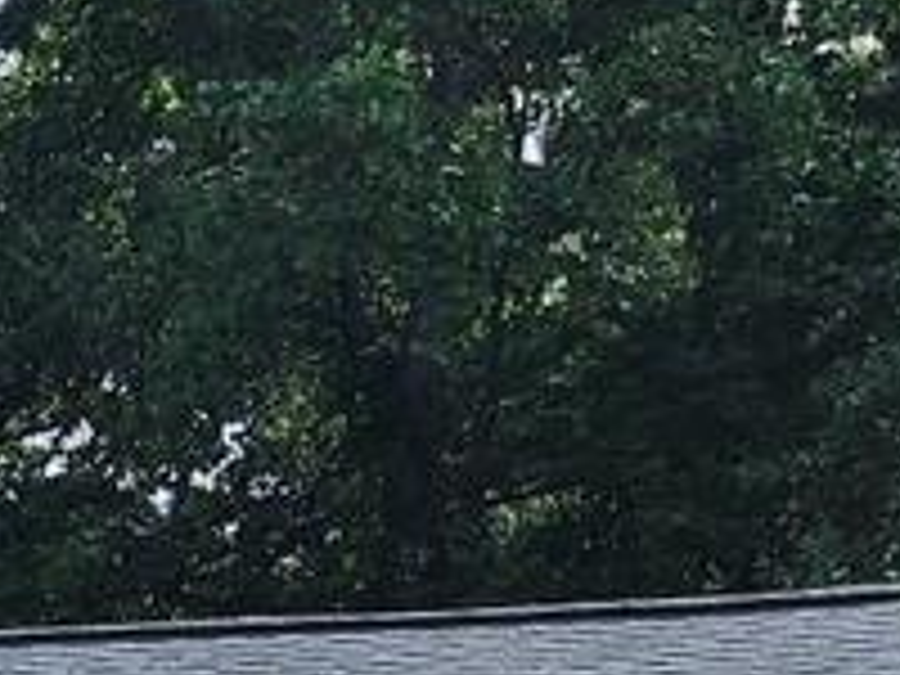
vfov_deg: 8.1
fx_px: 4316
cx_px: -1012
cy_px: 1719
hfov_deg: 10.7
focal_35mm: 166
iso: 12
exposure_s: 1/775
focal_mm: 6.4
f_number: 1.8
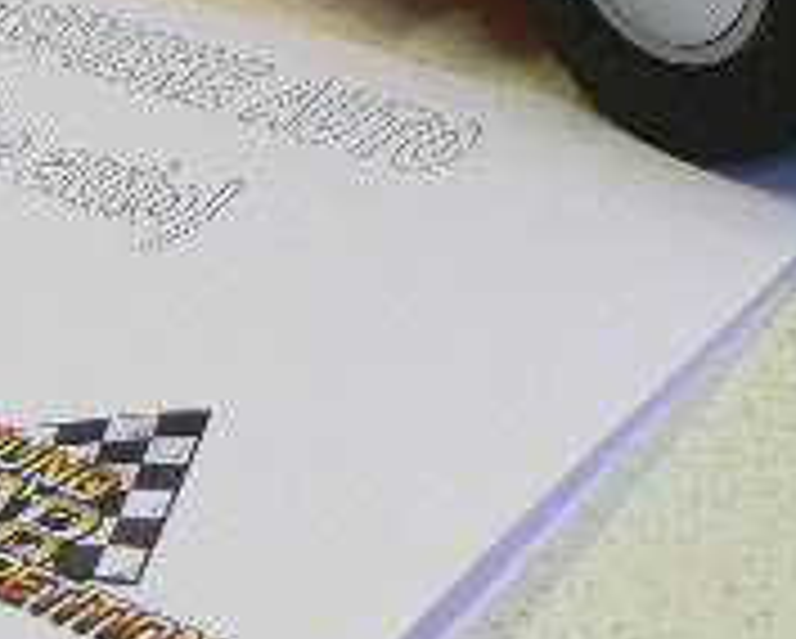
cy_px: -248
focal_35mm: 127
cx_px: 454
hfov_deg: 15.1
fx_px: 2995
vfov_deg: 11.8
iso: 160
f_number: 2.8
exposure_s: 1/30
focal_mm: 6
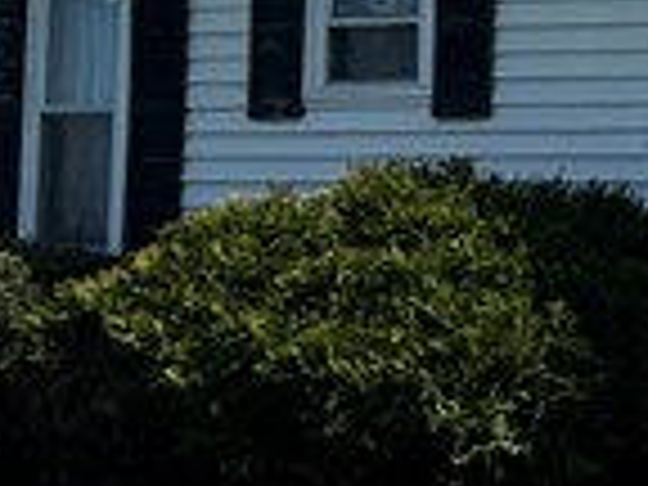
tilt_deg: +2.3
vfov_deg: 8.7
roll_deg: -0.2
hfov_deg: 10.0
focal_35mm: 171
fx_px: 3201
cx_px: 1620
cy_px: 243
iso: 80
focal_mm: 6.86
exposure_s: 1/3861
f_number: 1.78
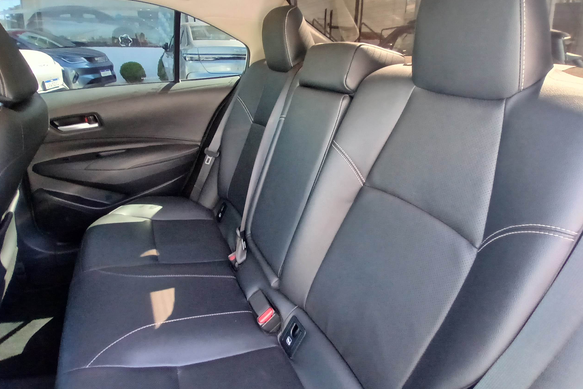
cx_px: 294
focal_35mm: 18
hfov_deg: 90.0
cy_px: 181
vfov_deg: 67.3
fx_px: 291
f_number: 2.2
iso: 320
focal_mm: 1.4
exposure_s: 1/33.3
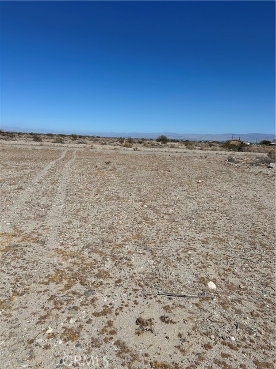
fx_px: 276
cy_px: 184
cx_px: 138
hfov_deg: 53.1
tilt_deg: -7.7
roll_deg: -2.6
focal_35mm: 26
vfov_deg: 67.3
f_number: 1.5
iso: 50
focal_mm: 5.7
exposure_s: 1/9434
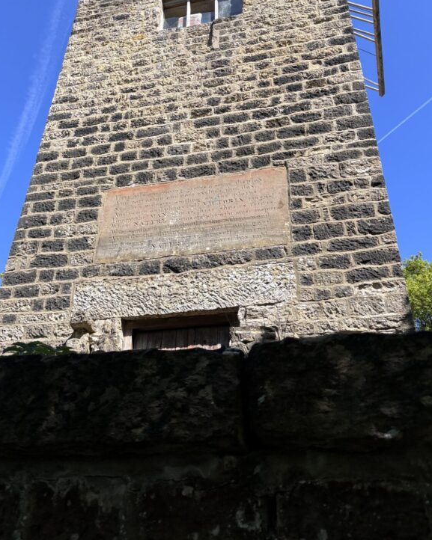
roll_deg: -4.3
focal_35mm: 36
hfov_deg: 41.0
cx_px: 187
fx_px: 576
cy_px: 164
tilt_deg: +39.0
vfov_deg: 49.1
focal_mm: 5.96
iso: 50
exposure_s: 1/1721
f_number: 1.6
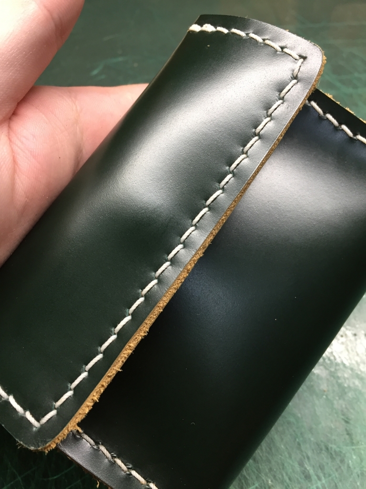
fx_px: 409
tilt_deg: -59.1
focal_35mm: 29
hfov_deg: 48.2
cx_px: 183
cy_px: 244
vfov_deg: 61.7
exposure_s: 1/30
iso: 40
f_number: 2.2
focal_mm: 4.15
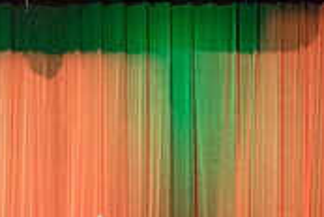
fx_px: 2110
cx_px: -184
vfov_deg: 5.8
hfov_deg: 8.6
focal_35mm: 234
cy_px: 296
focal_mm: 70
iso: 5000
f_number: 3.2
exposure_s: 1/50
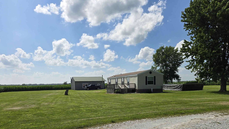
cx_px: 98
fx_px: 176
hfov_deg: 65.8
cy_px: 97
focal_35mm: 29
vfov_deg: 39.1
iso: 25
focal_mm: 5.4
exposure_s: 1/3999
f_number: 1.8
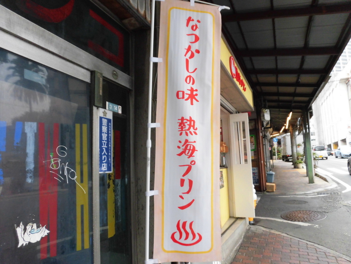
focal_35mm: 24
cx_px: 176
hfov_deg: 71.6
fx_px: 243
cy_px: 132
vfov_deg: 56.8
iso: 200
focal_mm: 4.3
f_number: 3.1
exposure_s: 1/60
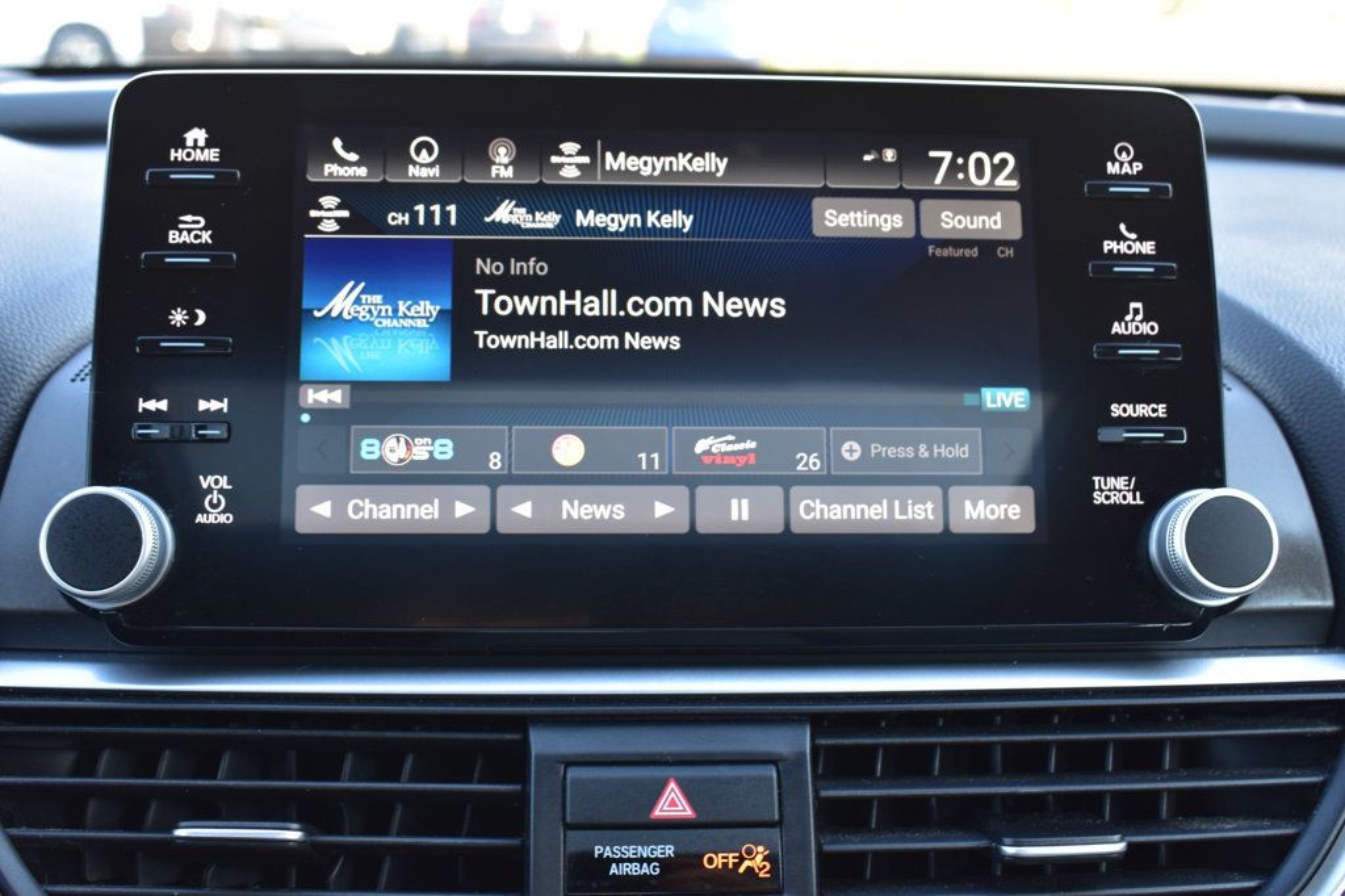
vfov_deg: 33.0
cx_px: 672
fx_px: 1513
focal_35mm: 40
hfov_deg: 47.9
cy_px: 448
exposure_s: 1/30
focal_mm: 27
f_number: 7.1
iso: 400
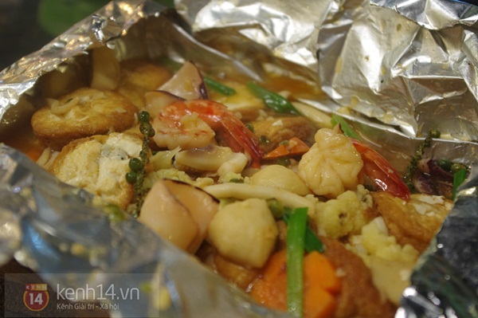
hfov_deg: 33.4
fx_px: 796
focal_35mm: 60
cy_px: 159
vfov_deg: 22.6
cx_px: 239
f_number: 4.5
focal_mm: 40
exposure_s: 1/10
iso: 800
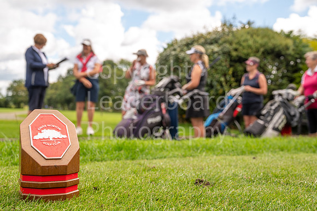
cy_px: 106
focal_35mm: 42
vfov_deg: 31.9
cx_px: 158
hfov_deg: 46.4
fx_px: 370
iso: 160
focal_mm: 42
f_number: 7.1
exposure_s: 1/250
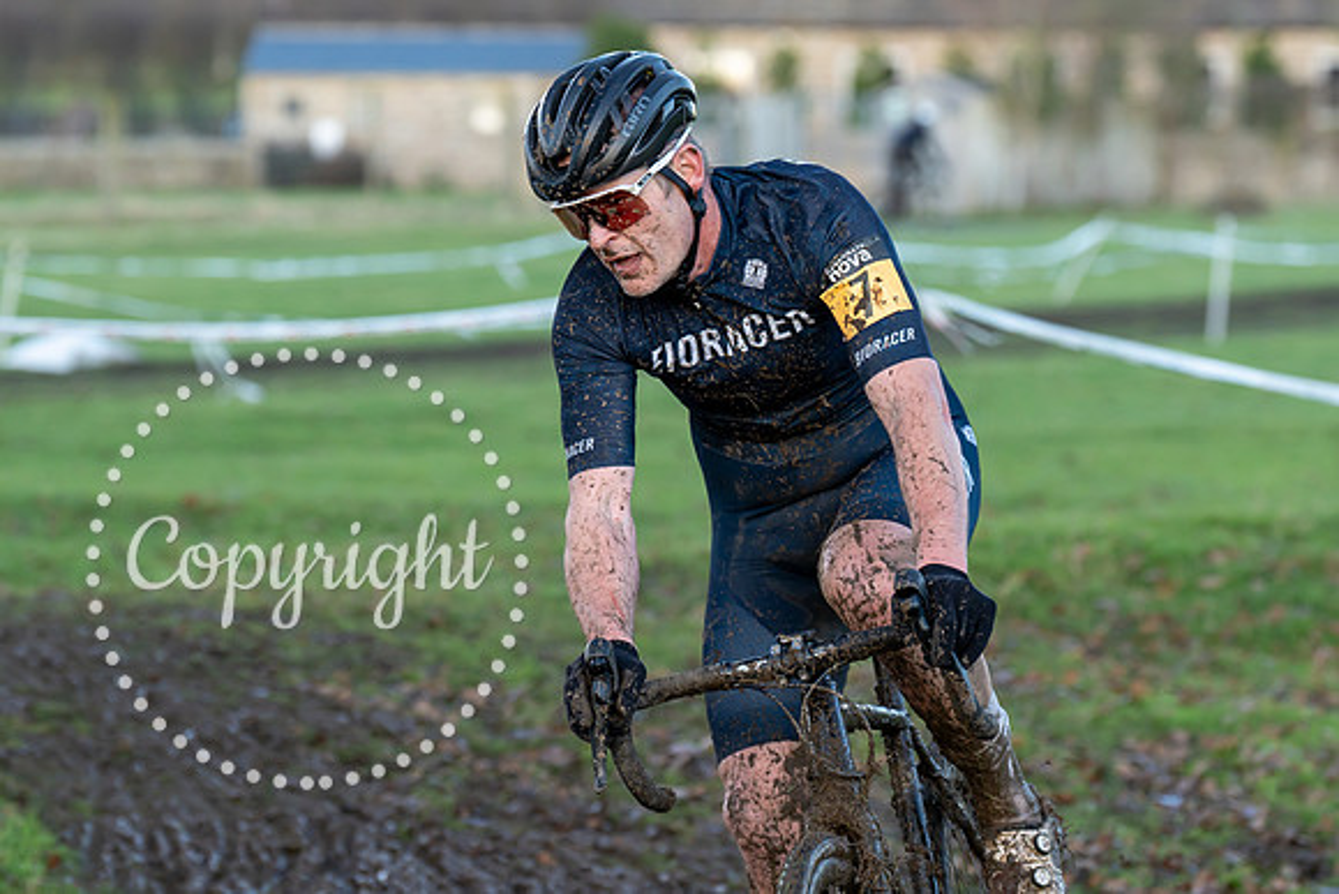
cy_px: 246
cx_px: 494
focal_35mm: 190
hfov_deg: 10.8
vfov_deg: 7.2
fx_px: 7075
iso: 250
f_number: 3.5
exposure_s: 1/500
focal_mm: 117
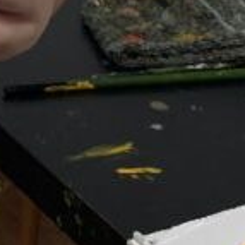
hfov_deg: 10.2
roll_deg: -0.4
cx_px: -206
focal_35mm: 161
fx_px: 1289
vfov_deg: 9.5
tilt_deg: -8.6
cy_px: -370
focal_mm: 4.25
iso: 64
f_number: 1.8
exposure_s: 1/100
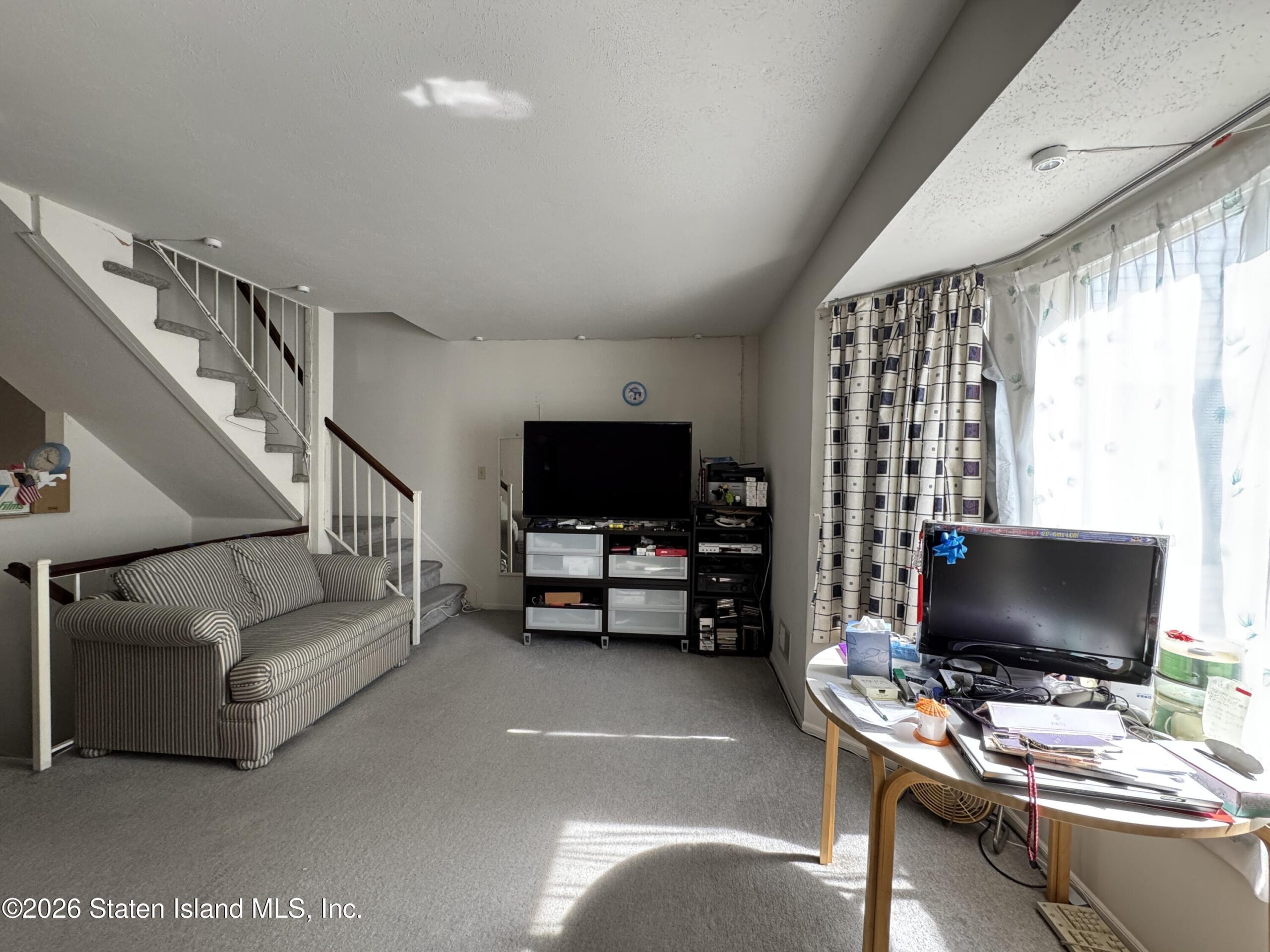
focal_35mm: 14
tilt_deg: -0.4
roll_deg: -0.7
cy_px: 476
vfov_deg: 85.7
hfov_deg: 102.1
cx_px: 635
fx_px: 514
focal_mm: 2.22
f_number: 2.2
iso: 250
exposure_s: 1/99
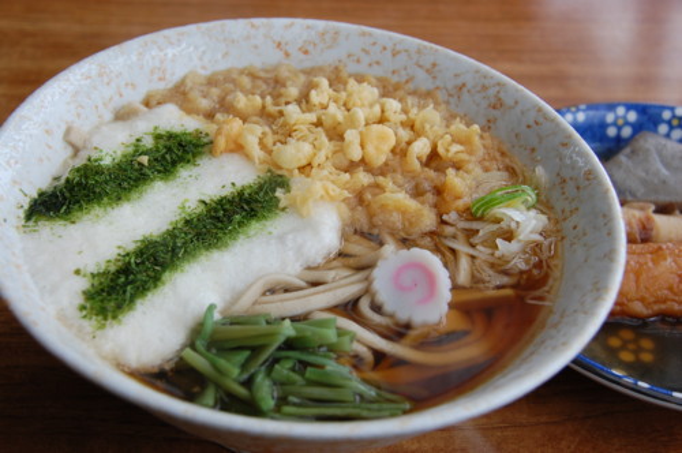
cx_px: 341
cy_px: 226
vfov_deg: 20.6
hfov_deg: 30.5
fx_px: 1249
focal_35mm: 66
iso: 360
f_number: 8
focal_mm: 44
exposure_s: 1/60
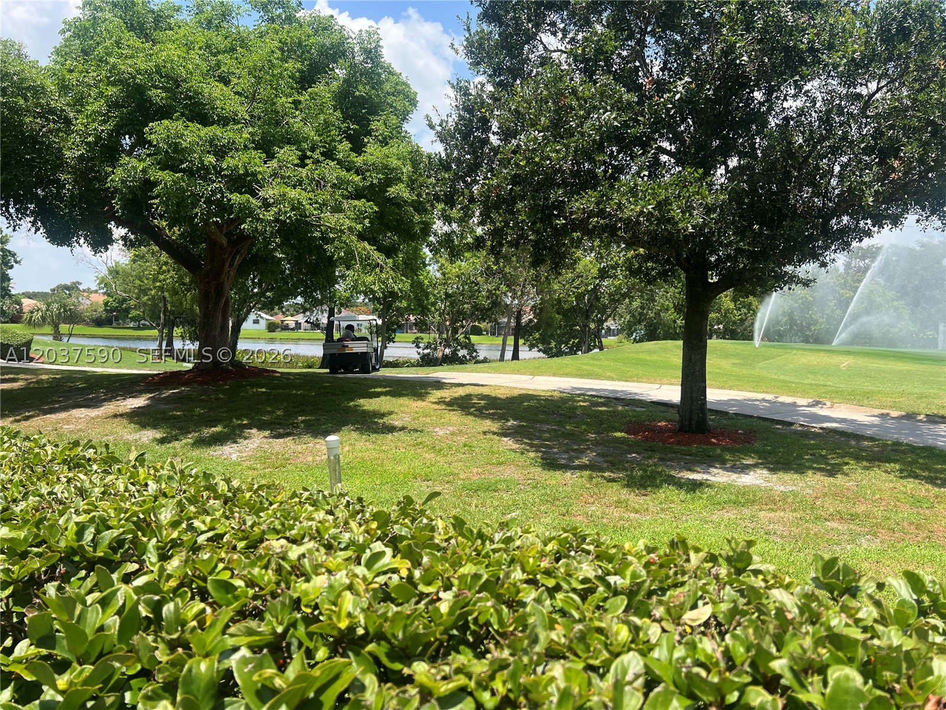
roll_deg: -1.7
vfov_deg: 53.1
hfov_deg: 67.3
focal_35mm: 26
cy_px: 355
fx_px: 711
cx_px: 473
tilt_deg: -2.2
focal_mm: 5.7
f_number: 1.5
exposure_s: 1/2083
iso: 50
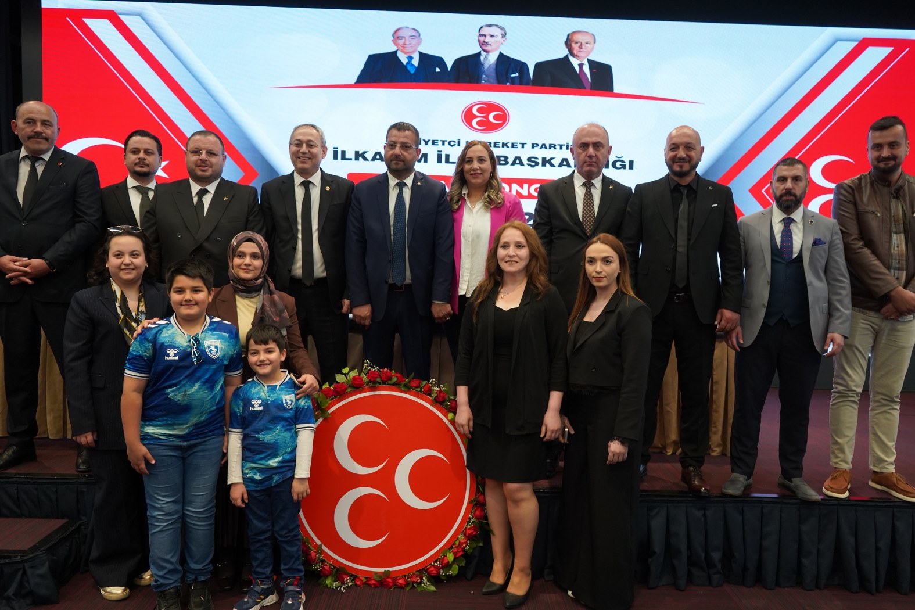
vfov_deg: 46.4
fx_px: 712
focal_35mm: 28
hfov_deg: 65.5
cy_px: 305
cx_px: 458
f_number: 4
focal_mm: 28
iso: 2000
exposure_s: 1/160
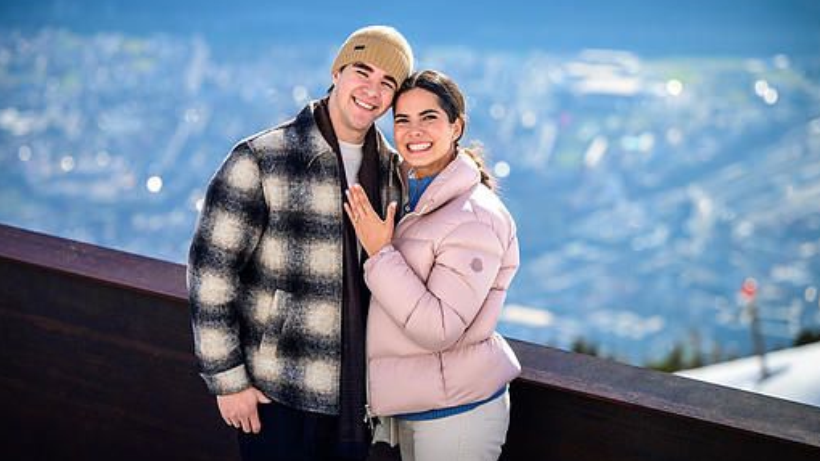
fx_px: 2849
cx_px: 410
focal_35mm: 131
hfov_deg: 16.4
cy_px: 188
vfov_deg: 9.3
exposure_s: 1/1250
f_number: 3.2
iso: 100
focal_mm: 110
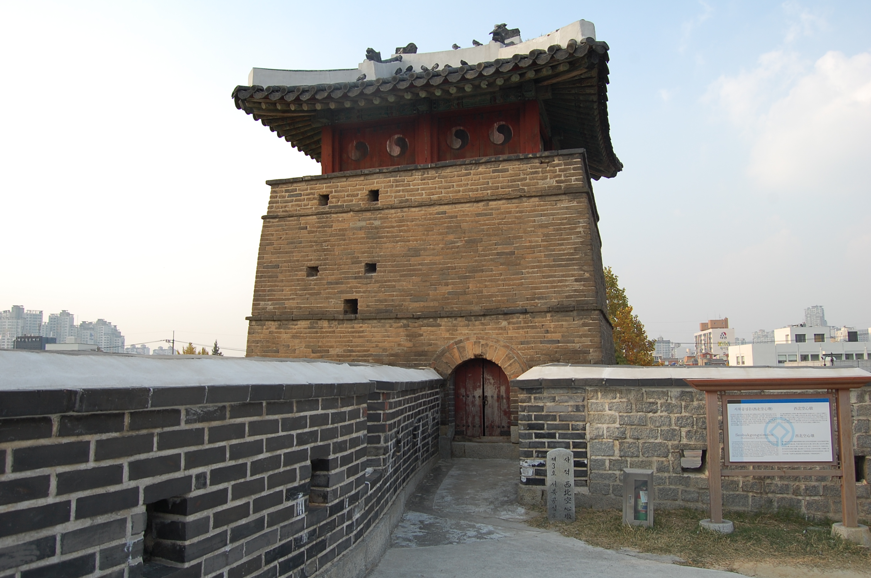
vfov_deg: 47.8
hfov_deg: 67.5
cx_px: 436
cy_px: 289
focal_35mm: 27
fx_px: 652
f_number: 8
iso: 200
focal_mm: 18
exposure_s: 1/200
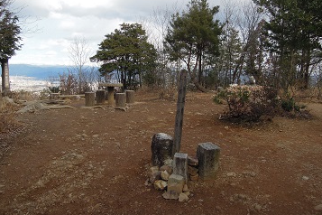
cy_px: 84
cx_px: 150
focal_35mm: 28
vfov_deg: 46.1
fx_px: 250
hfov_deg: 65.4
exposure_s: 1/1000
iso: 160
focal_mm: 4.3
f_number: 2.8
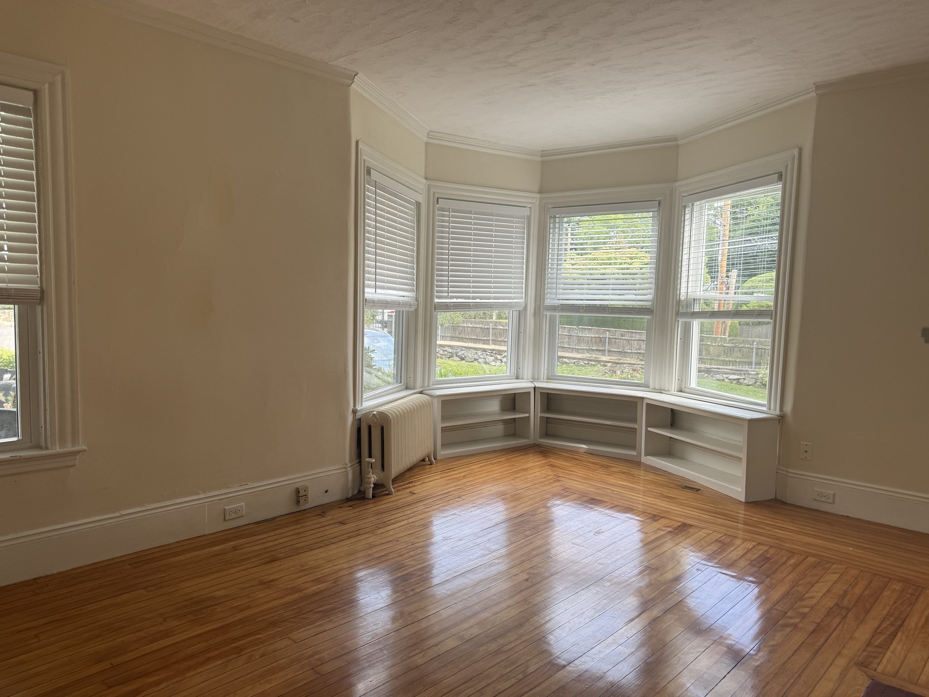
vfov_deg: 56.8
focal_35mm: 24
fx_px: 644
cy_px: 348
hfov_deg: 71.6
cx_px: 464
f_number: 1.78
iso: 64
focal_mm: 6.76
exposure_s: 1/155
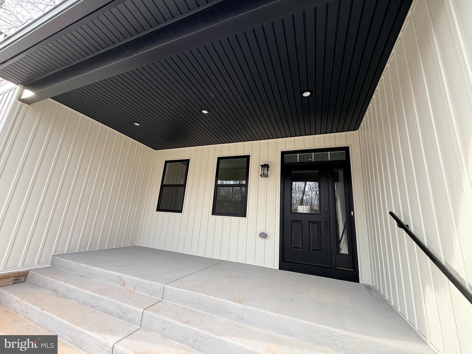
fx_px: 191
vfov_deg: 85.7
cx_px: 236
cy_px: 177
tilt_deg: +15.0
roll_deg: -4.7
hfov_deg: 102.1
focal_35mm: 14
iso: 50
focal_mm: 2.22
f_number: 2.2
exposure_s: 1/144
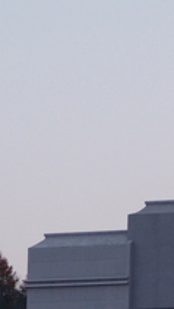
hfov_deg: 2.7
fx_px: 3639
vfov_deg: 4.9
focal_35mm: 443
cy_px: 321
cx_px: 42
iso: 400
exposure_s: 1/90
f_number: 4.8
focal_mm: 85
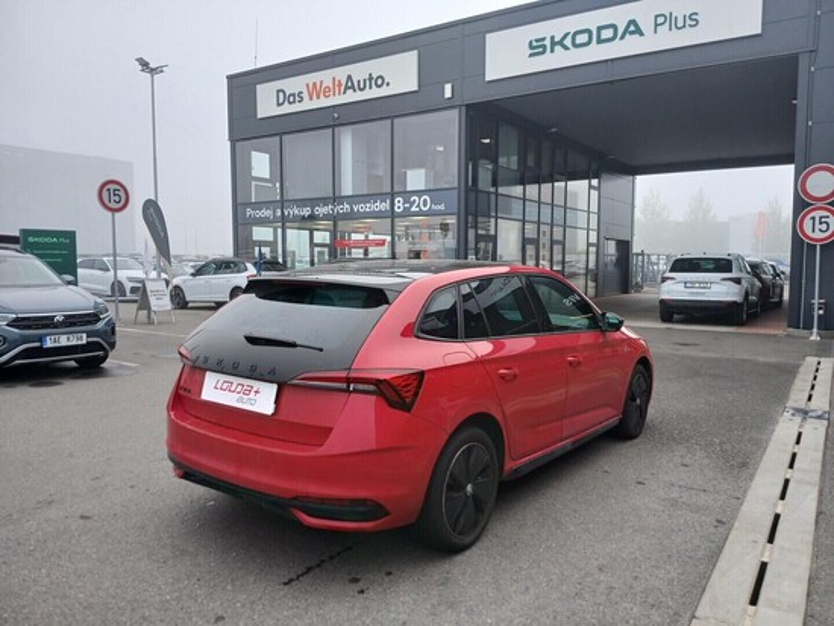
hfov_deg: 67.3
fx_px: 627
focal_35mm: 26
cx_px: 417
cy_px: 313
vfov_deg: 53.1
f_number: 1.8
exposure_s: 1/152
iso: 20
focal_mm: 3.98
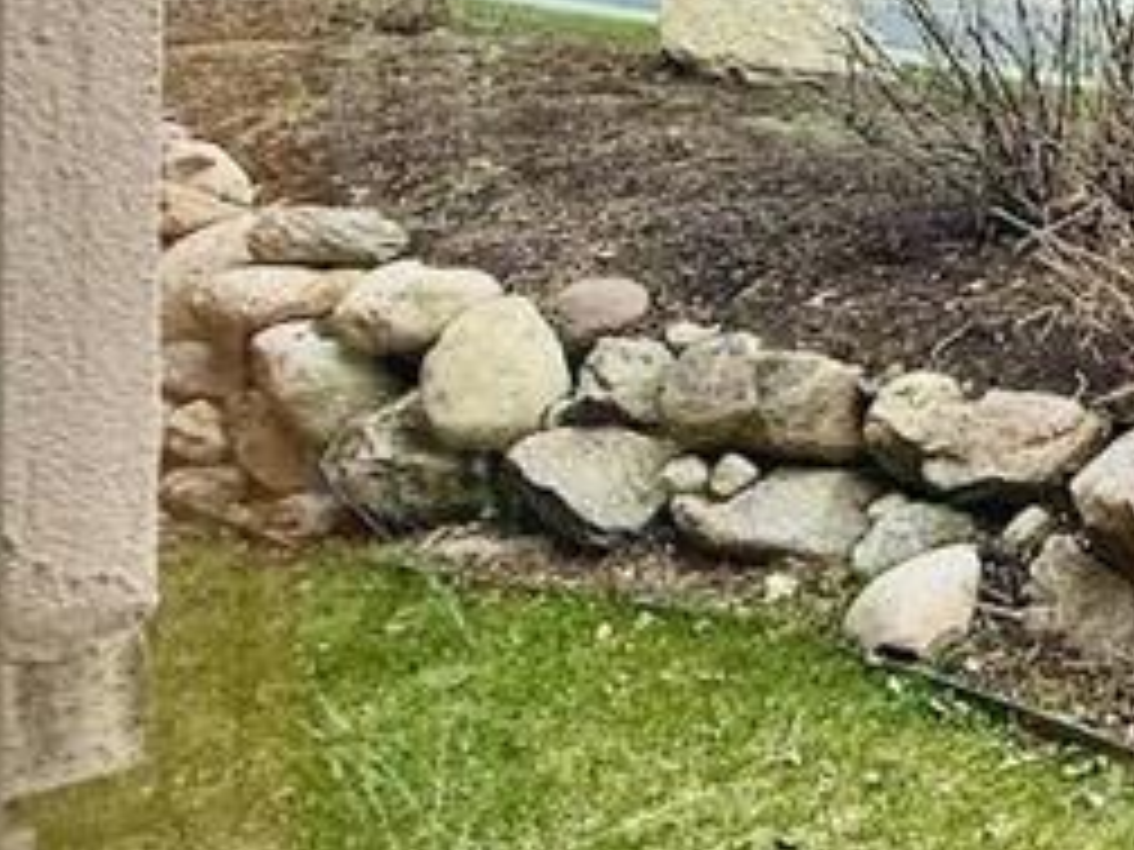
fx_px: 1867
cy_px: 139
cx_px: 1580
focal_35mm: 57
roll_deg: -2.3
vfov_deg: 25.1
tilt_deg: -2.1
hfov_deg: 26.8
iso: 64
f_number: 2.2
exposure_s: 1/306
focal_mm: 2.22
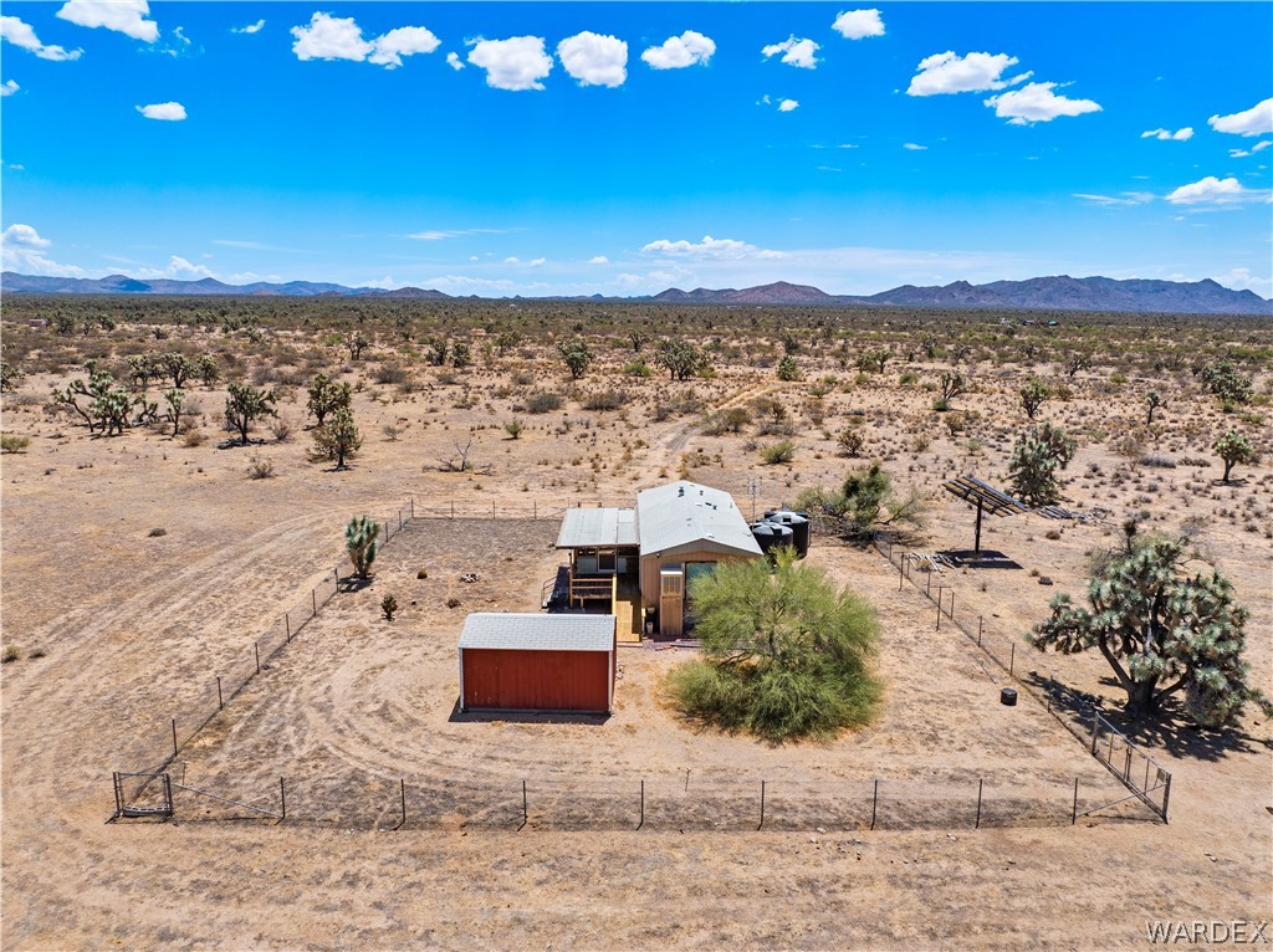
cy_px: 476
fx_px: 882
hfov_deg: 71.6
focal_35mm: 24
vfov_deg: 56.7
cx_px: 636
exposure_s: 1/2000
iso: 100
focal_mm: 12.29
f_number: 2.8
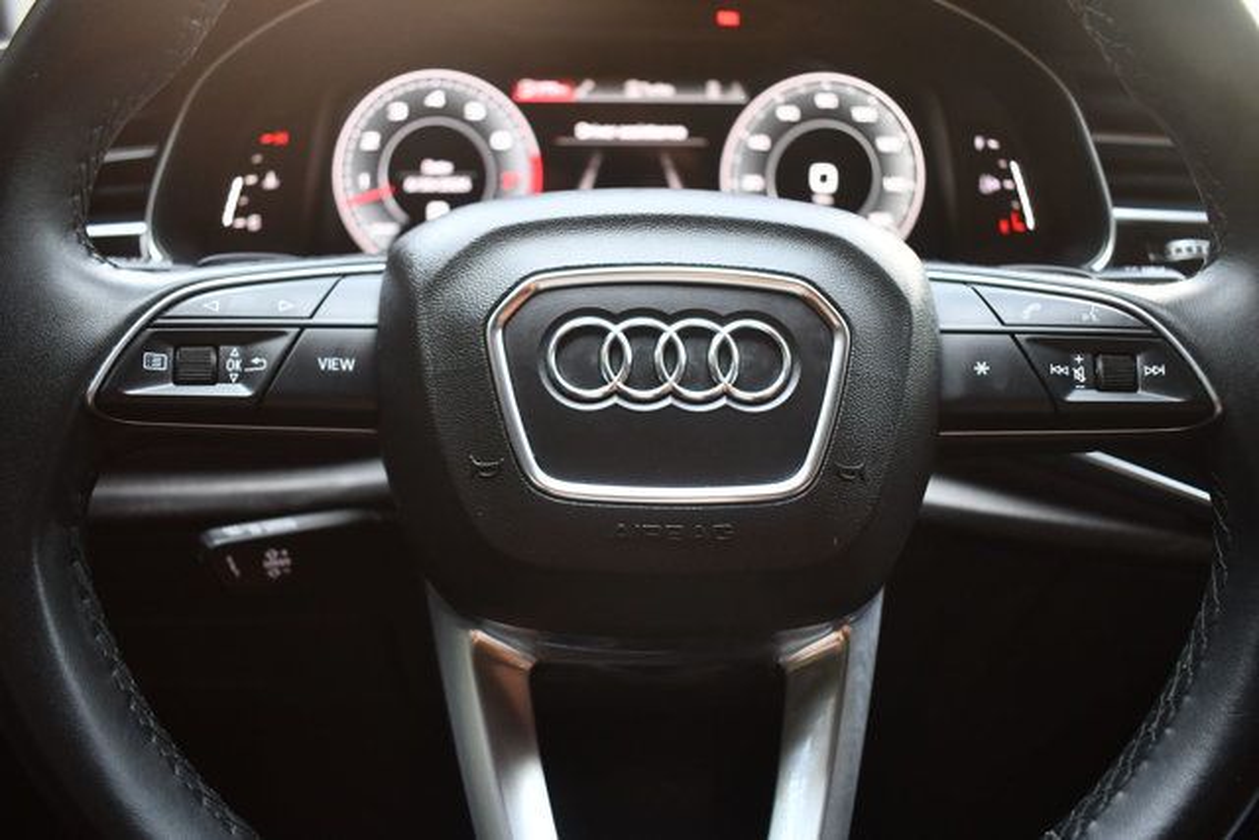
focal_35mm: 31
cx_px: 630
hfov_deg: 60.3
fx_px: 1084
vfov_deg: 42.3
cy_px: 420
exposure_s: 1/125
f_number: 3.8
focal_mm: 21
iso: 1000
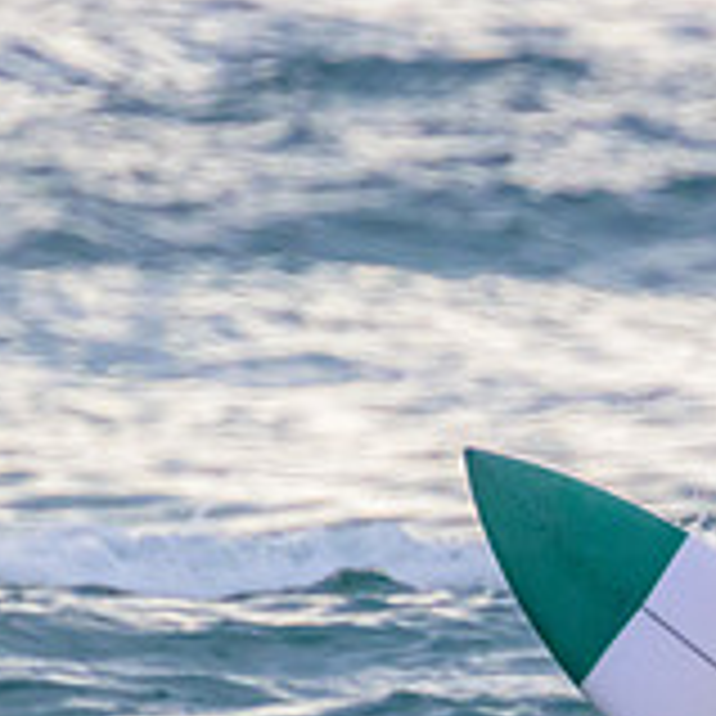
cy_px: 718
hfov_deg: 0.7
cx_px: 1198
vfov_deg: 0.7
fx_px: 58106
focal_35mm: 2483
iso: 8000
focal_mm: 800
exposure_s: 1/2000
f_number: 11
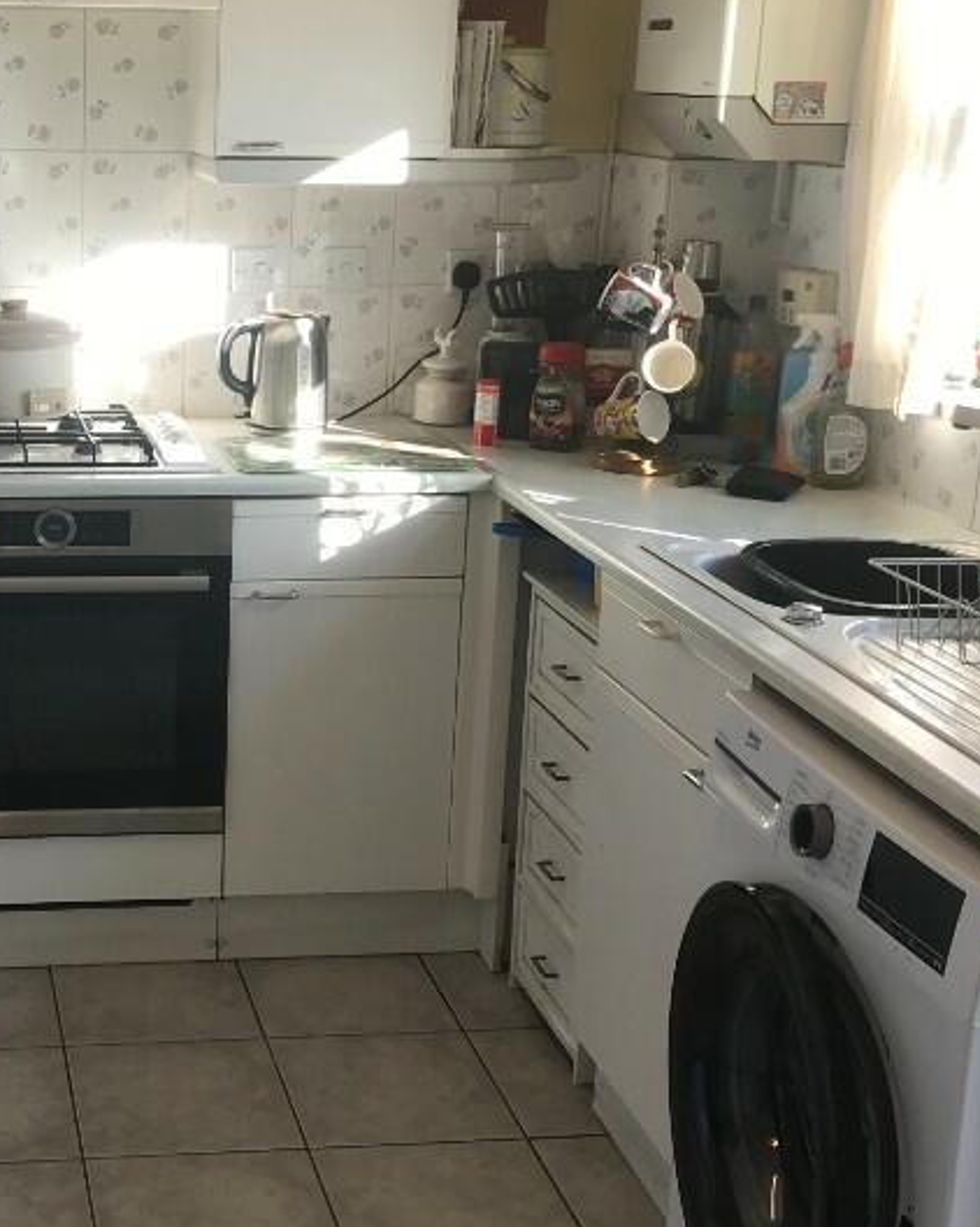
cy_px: 583
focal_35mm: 53
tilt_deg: -13.3
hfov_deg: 27.7
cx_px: 121
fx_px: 1923
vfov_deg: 35.4
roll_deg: -0.6
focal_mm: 3.99
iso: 20
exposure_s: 1/121
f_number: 1.8
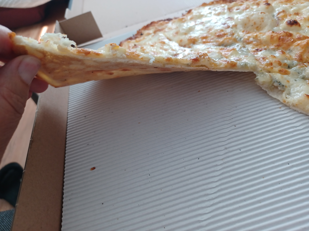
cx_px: 154
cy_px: 116
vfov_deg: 54.9
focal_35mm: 25
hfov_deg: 69.4
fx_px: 223
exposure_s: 1/50
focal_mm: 4.6
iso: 160
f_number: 1.8
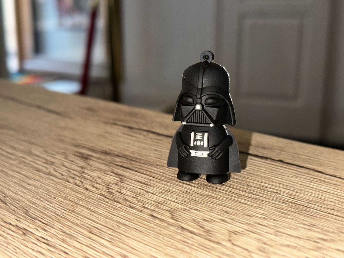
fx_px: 477
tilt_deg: -14.8
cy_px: 129
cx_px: 172
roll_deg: +0.3
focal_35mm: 48
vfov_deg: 30.3
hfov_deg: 39.7
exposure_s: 1/251
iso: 40
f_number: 1.78
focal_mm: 6.86
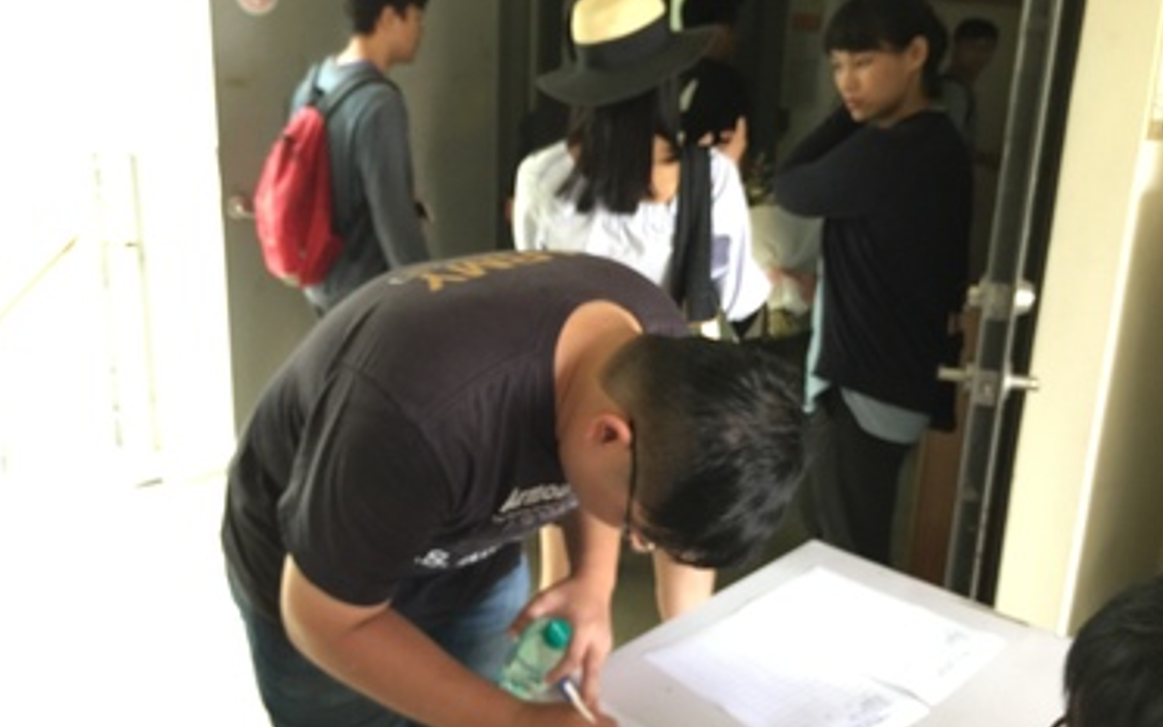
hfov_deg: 58.1
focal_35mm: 33
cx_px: 555
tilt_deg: -16.9
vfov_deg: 38.3
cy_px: 371
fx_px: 1046
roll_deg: -2.3
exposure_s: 1/15
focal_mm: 4.15
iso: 64
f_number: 2.2
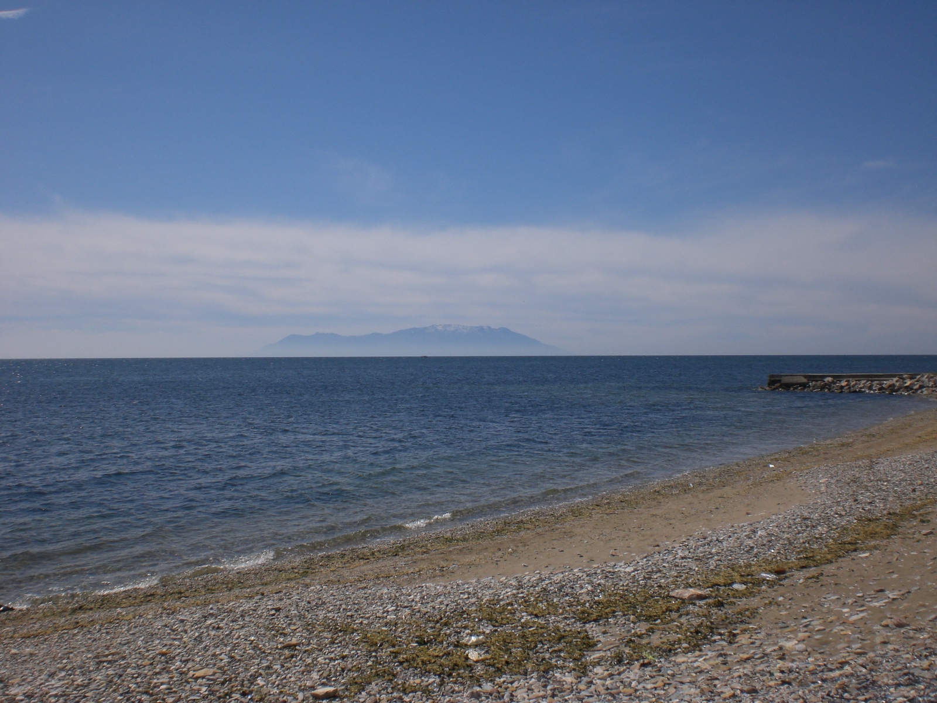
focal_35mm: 38
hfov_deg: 49.0
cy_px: 352
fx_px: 1029
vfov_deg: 37.7
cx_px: 468
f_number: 4.4
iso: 50
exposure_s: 1/1600
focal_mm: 6.3
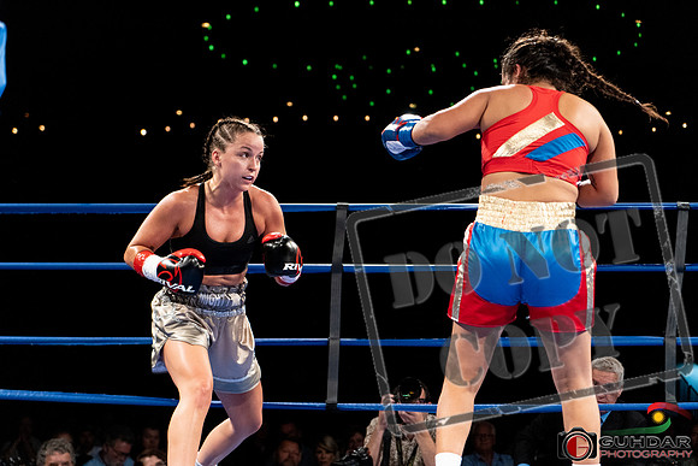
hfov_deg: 28.8
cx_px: 349
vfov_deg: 19.5
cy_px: 233
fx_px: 1357
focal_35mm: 70
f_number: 4
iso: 4000
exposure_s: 1/1000
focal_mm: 70
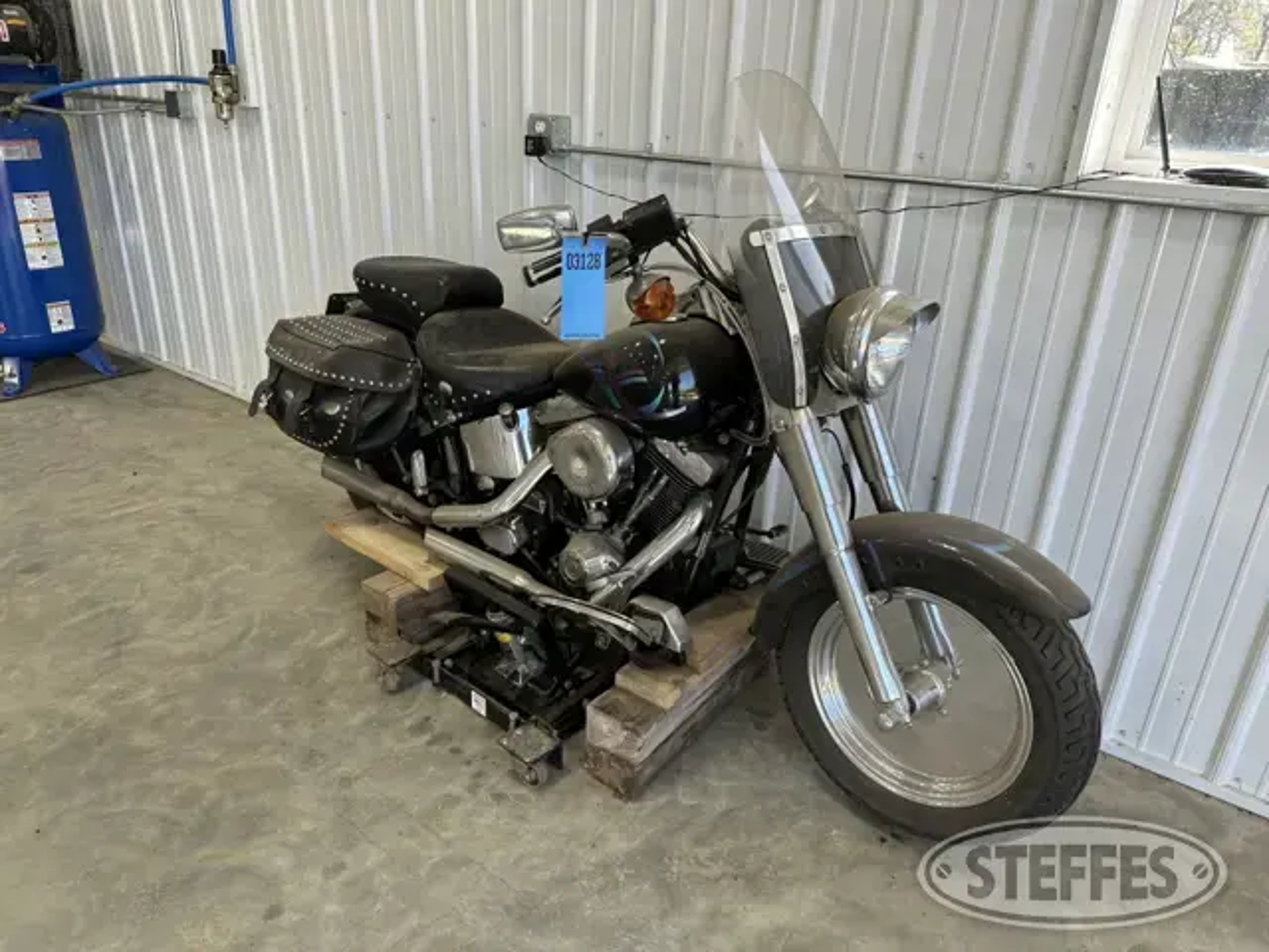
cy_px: 476
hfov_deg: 71.6
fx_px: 880
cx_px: 634
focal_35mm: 24
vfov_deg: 56.8
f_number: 1.78
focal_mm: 6.86
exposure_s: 1/204
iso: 64
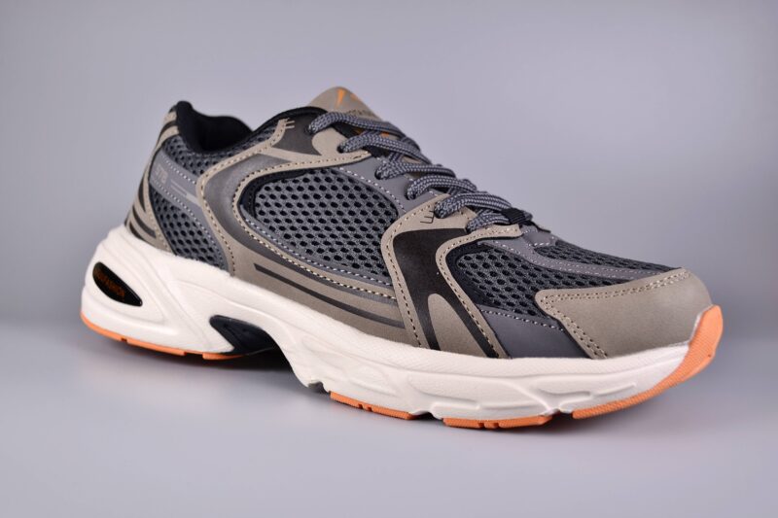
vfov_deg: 30.8
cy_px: 259
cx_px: 389
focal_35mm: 44
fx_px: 940
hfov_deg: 45.0
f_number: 4.5
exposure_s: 1/80
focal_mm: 29
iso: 100
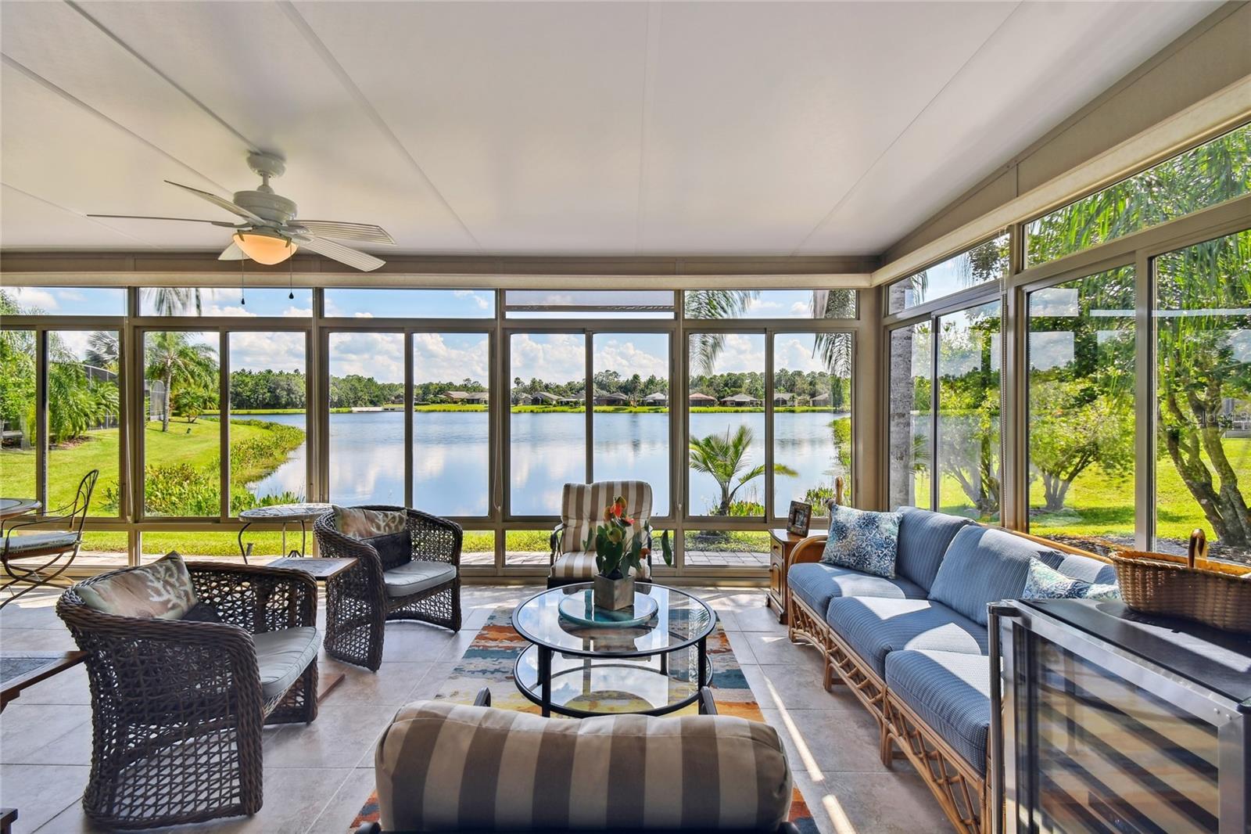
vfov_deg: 77.3
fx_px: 521
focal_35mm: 15
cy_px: 417
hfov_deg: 100.4
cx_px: 626
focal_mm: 10
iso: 100
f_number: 7.1
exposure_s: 1/400
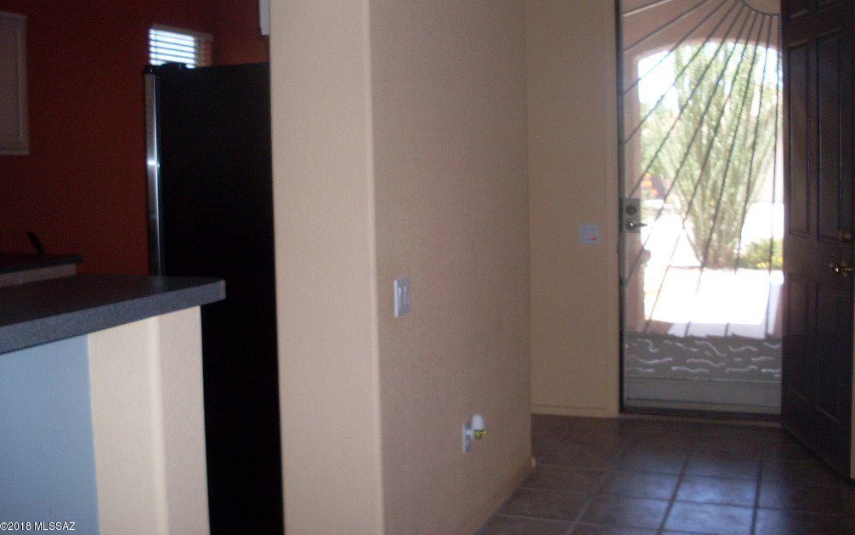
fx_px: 955
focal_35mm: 41
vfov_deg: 31.2
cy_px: 224
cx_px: 430
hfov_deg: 48.2
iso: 100
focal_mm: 6.3
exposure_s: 1/45
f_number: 2.8
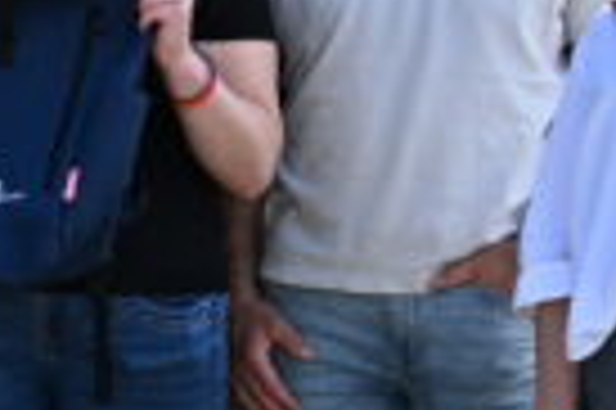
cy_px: 324
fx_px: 3230
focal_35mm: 189
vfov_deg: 7.2
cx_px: -922
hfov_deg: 9.5
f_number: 6.3
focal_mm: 18
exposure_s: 1/200
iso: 100
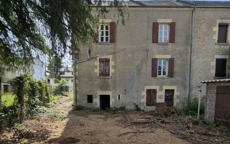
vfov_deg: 60.2
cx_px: 119
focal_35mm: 19
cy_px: 100
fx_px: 119
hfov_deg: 88.0
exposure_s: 1/1428
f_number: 2.2
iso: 50
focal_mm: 1.74
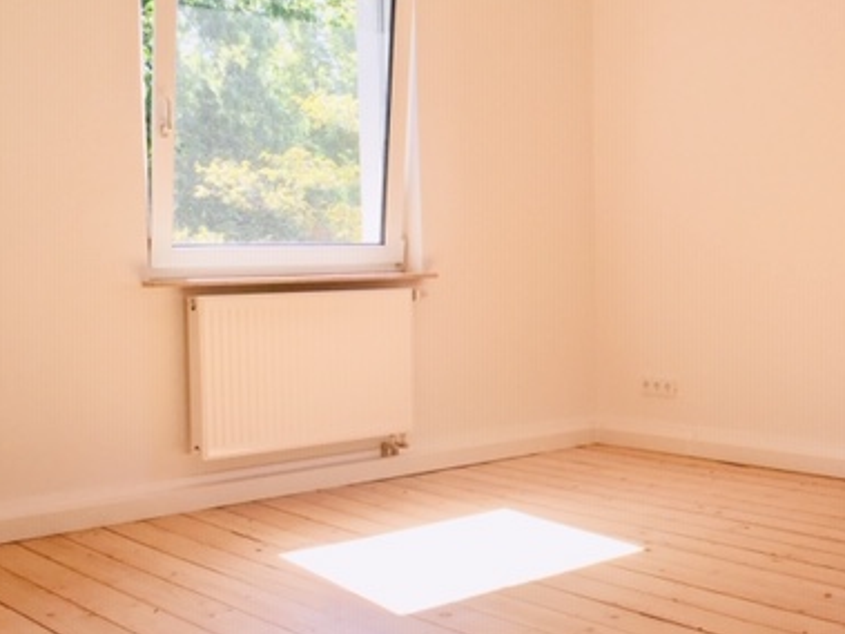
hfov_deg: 37.6
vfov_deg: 29.7
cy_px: 299
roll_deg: +1.1
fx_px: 1196
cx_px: 671
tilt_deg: -1.4
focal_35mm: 49
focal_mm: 4.15
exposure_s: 1/269
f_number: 2.2
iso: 32
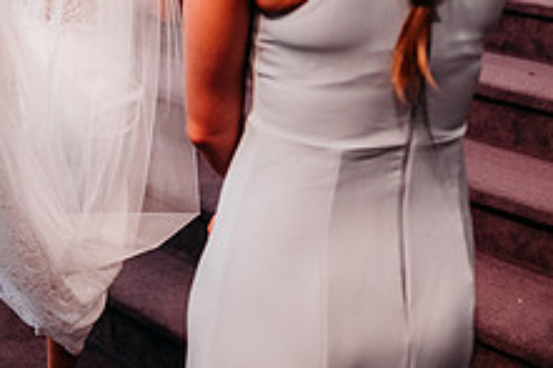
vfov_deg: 20.8
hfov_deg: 31.1
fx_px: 967
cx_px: 110
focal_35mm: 63
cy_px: -4
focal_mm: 24
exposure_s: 1/160
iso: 640
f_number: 2.5
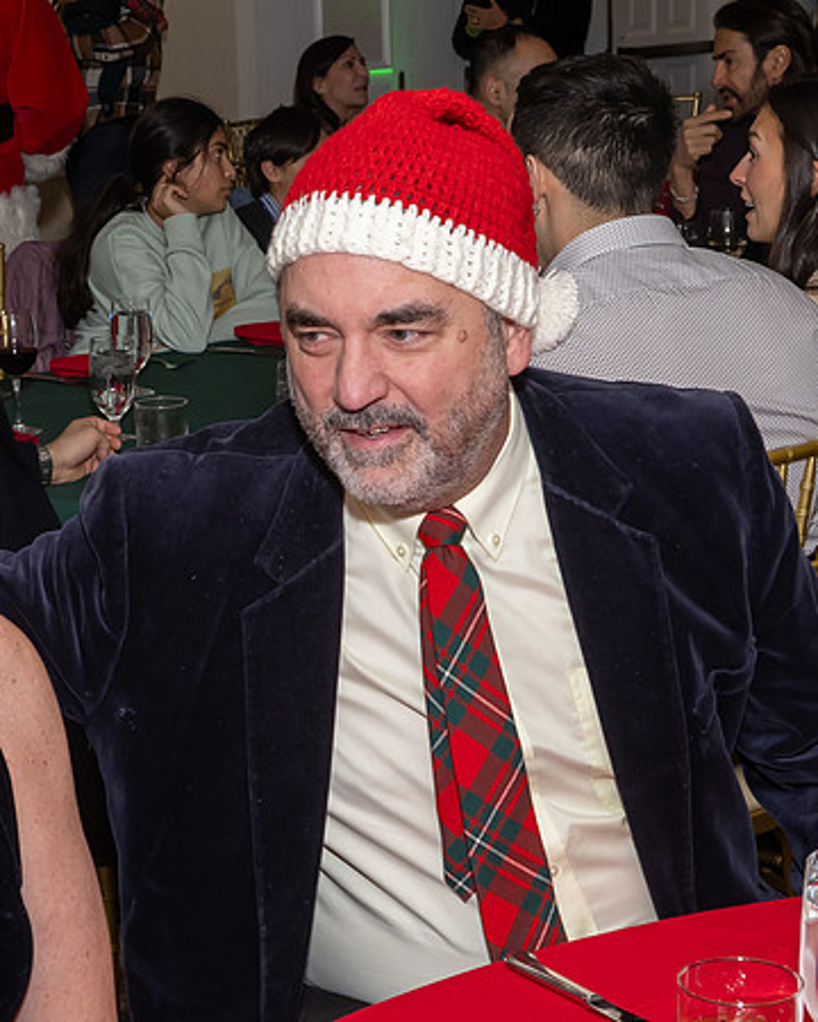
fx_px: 2476
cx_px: 166
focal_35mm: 82
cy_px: 538
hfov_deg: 18.6
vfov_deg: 23.3
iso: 640
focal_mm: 32
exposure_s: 1/250
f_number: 8
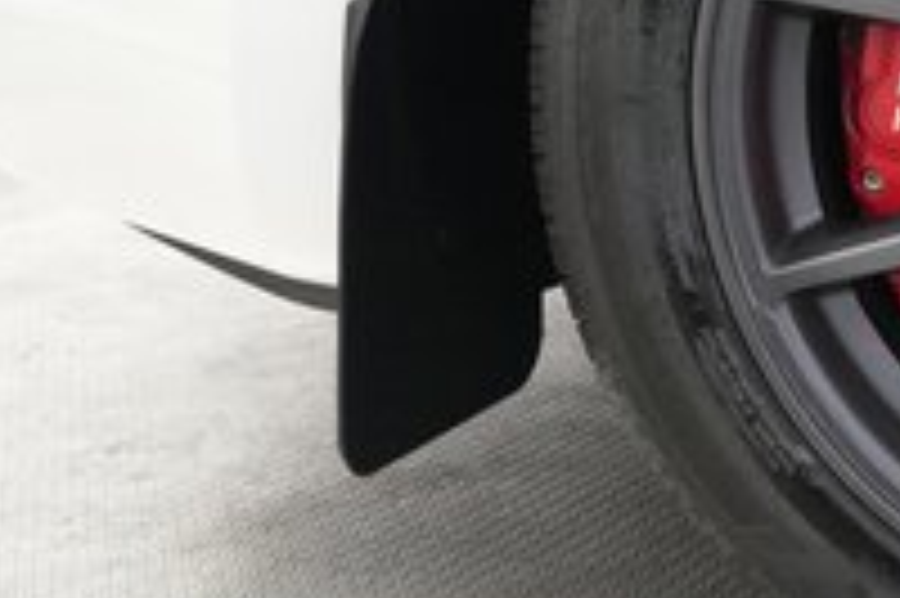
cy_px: 108
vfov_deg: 16.3
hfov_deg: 21.3
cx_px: 1274
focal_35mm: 83
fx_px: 2073
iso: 5000
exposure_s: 1/160
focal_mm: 26
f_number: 2.8
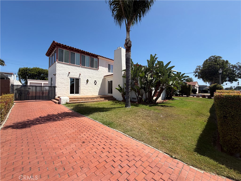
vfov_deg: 85.7
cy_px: 90
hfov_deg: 102.1
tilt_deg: -0.1
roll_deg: -0.6
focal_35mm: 14
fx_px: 97
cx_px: 120
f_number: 2.2
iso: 20
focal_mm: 2.22
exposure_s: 1/770
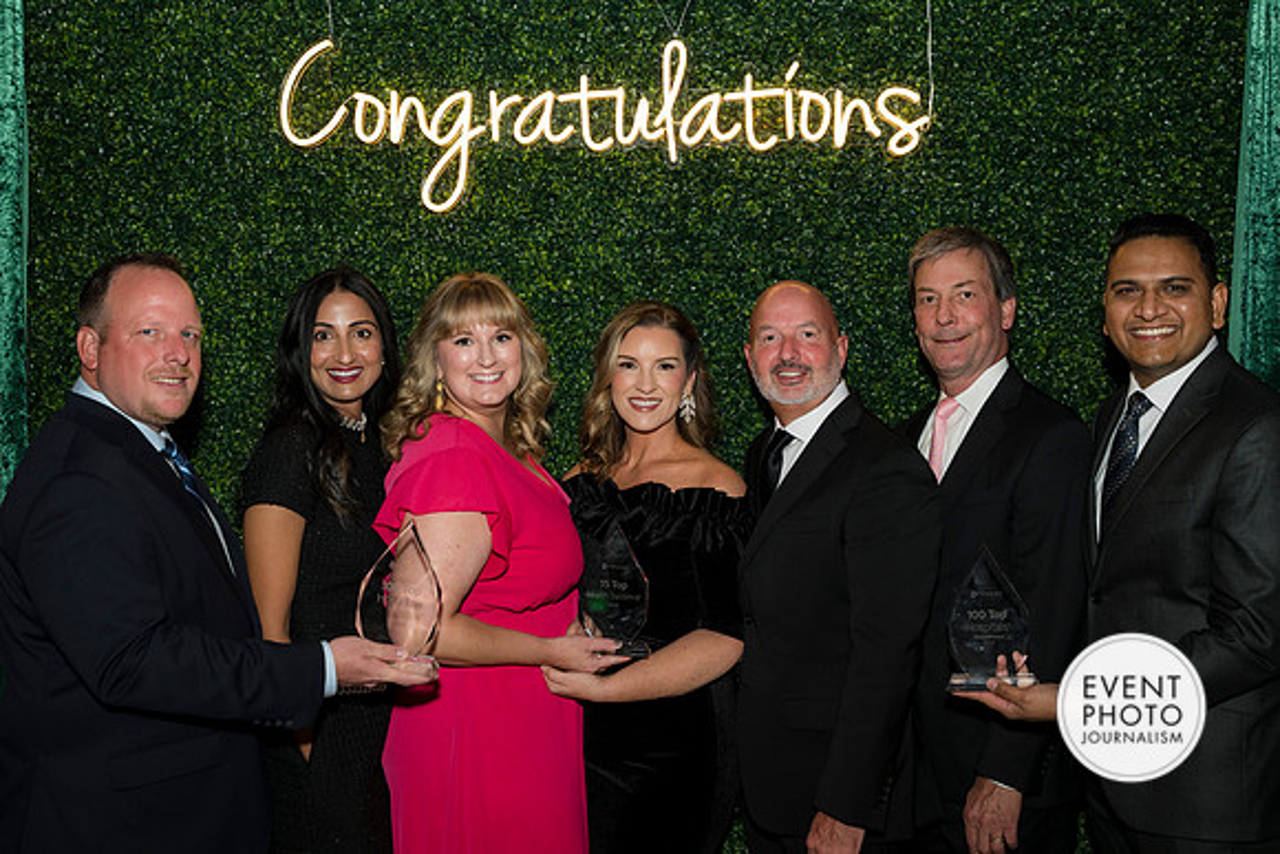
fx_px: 1458
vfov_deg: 32.6
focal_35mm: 41
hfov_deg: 47.4
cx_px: 640
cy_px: 427
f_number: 5
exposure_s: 1/160
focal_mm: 41
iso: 500
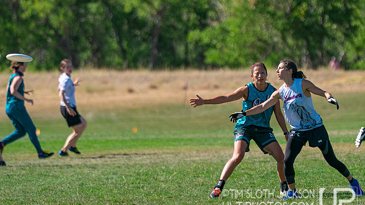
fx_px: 3784
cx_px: 229
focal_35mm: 391
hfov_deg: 5.5
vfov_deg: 3.1
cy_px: 161
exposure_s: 1/5000
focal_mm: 200
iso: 320
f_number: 3.5
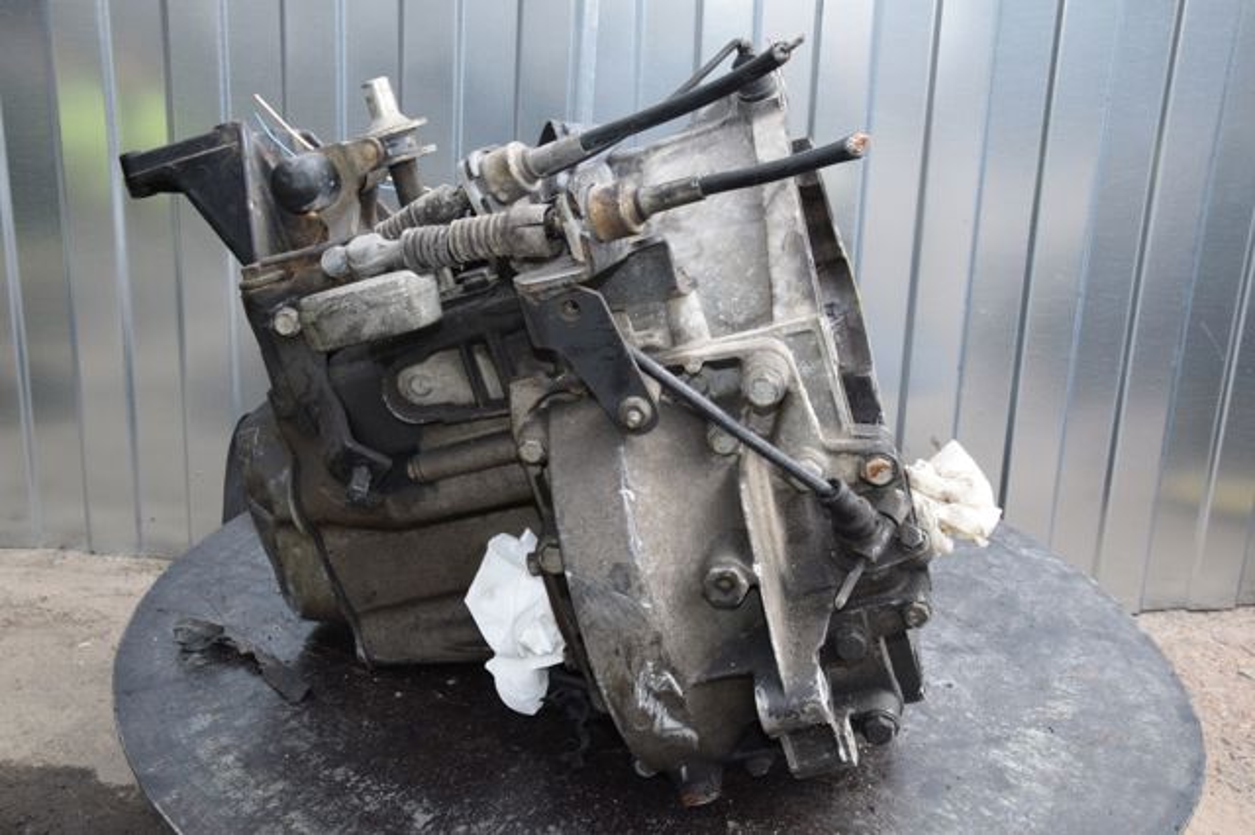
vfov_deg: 31.9
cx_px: 628
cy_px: 418
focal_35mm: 42
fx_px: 1463
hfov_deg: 46.4
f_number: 13
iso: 800
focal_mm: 28
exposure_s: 1/200
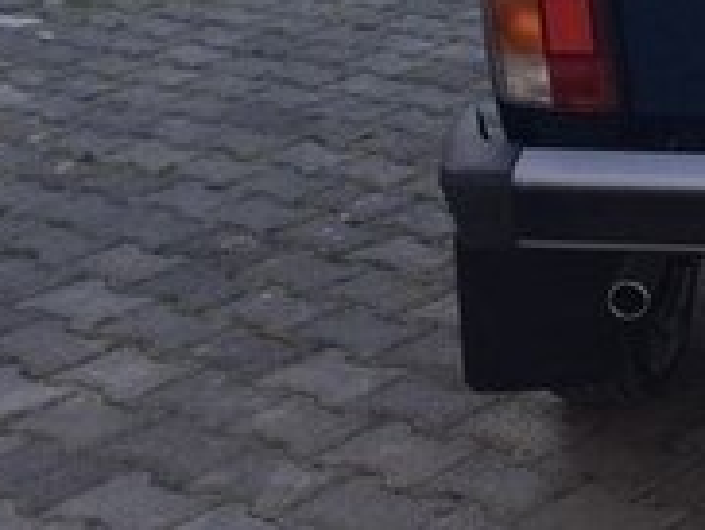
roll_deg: +0.4
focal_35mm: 105
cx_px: 1127
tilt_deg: -10.8
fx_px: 2141
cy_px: -118
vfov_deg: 13.7
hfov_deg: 16.6
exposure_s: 1/434
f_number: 2.2
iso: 32
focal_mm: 4.15
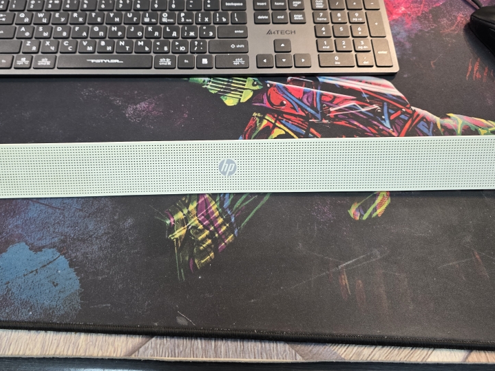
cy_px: 145
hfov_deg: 56.7
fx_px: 458
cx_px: 217
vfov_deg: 43.9
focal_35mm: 32
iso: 200
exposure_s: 1/120
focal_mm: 6.3
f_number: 1.7
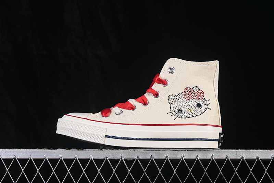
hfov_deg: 27.0
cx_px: 137
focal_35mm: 75
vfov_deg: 18.2
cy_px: 92
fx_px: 571
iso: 160
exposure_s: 1/80
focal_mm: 50
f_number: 8
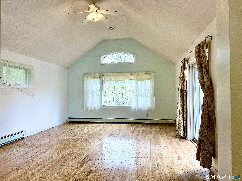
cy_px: 90
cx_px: 121
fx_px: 182
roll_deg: +0.8
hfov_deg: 67.3
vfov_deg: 53.1
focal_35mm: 26
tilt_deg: +1.1
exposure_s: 1/120
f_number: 1.5
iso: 40
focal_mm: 5.7
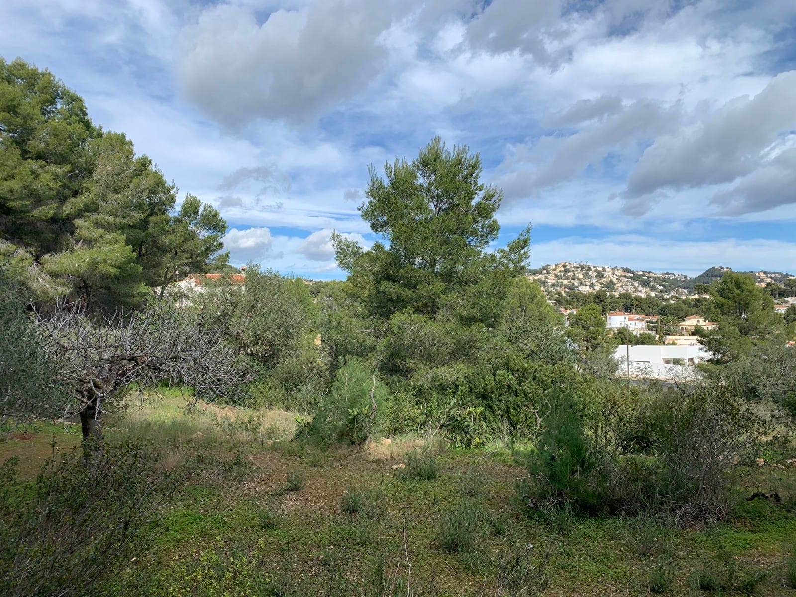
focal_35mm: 26
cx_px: 398
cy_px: 298
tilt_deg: +2.8
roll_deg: +1.7
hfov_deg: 67.3
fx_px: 598
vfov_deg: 53.1
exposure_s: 1/2208
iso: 25
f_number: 1.8
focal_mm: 4.25
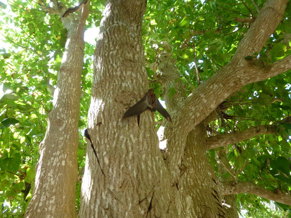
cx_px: 146
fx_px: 202
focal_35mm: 24
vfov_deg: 56.8
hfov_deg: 71.6
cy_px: 109
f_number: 3.3
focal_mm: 4.3
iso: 125
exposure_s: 1/60
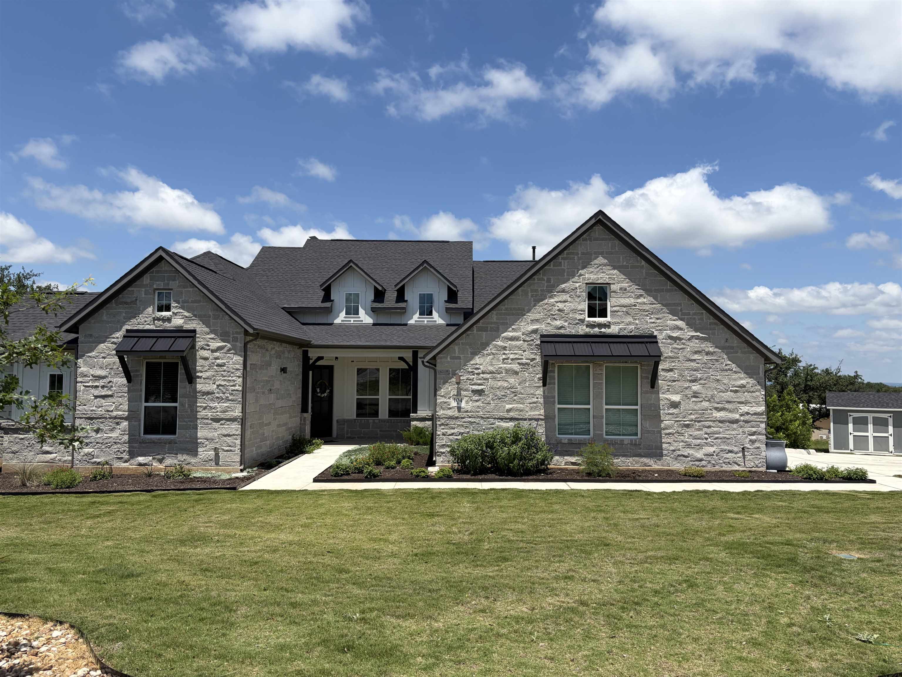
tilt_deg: +4.1
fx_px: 677
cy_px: 338
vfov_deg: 53.1
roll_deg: -0.8
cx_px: 451
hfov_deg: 67.3
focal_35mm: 26
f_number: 1.6
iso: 64
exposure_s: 1/6329
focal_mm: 5.96
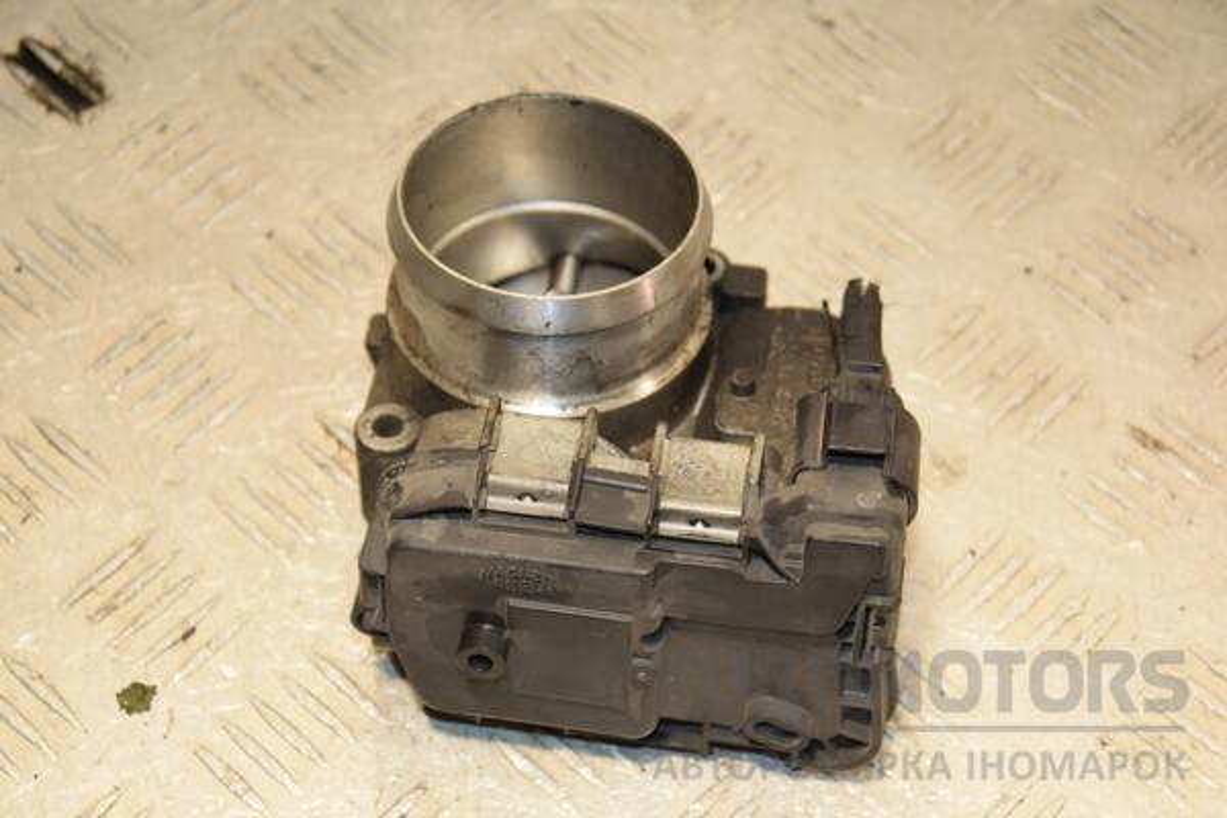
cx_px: 614
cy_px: 409
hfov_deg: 23.4
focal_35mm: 87
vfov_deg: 15.7
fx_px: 2965
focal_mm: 58
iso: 800
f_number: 5.6
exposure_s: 1/200
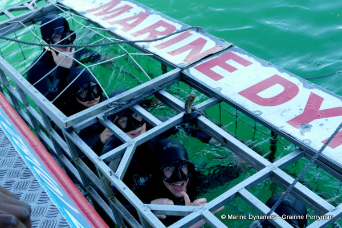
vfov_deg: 37.9
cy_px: 114
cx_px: 171
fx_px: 333
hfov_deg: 54.4
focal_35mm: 35
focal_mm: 12.64
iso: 125
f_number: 3.1
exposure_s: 1/160
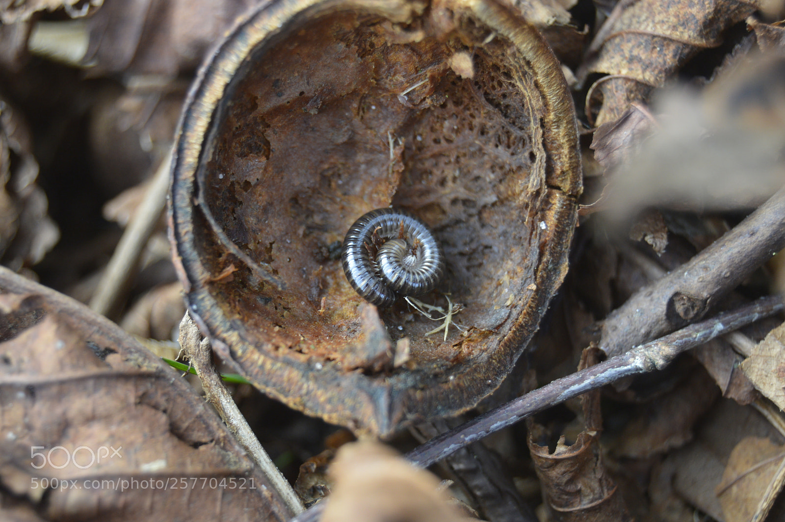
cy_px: 261
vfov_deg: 16.5
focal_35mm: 82
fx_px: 1797
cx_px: 392
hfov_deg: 24.6
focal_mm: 55
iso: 500
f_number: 5.6
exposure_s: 1/60
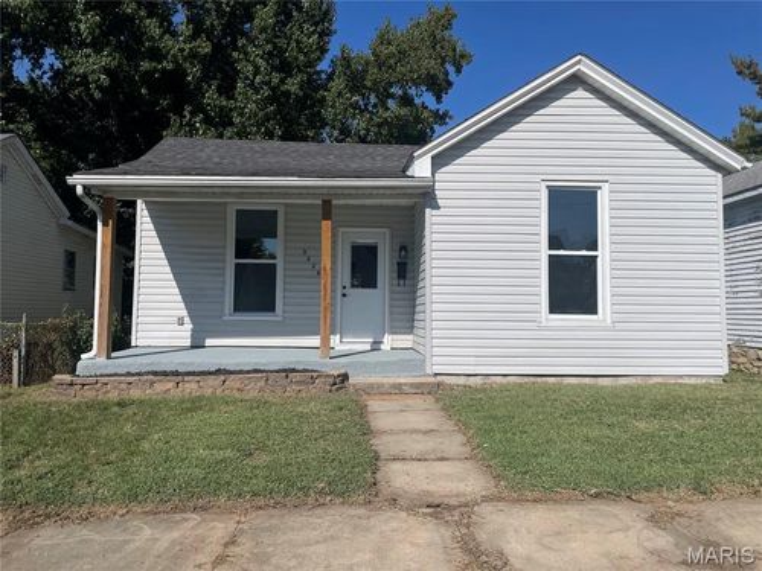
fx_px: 572
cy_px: 286
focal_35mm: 26
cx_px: 381
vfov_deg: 53.1
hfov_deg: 67.3
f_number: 1.6
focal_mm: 4.2
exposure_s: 1/14925
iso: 32
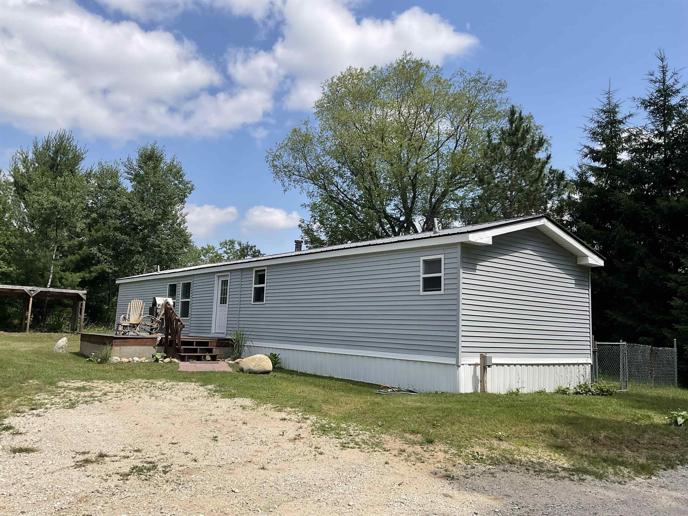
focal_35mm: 29
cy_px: 258
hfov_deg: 61.7
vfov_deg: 48.2
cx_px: 344
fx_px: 576
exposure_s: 1/2058
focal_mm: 3
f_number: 1.8
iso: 16
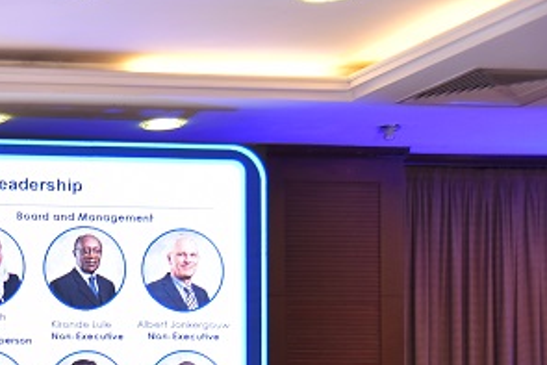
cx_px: -243
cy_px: 428
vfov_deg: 11.6
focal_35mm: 116
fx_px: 1763
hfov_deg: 16.3
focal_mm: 38
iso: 800
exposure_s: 1/125
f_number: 4
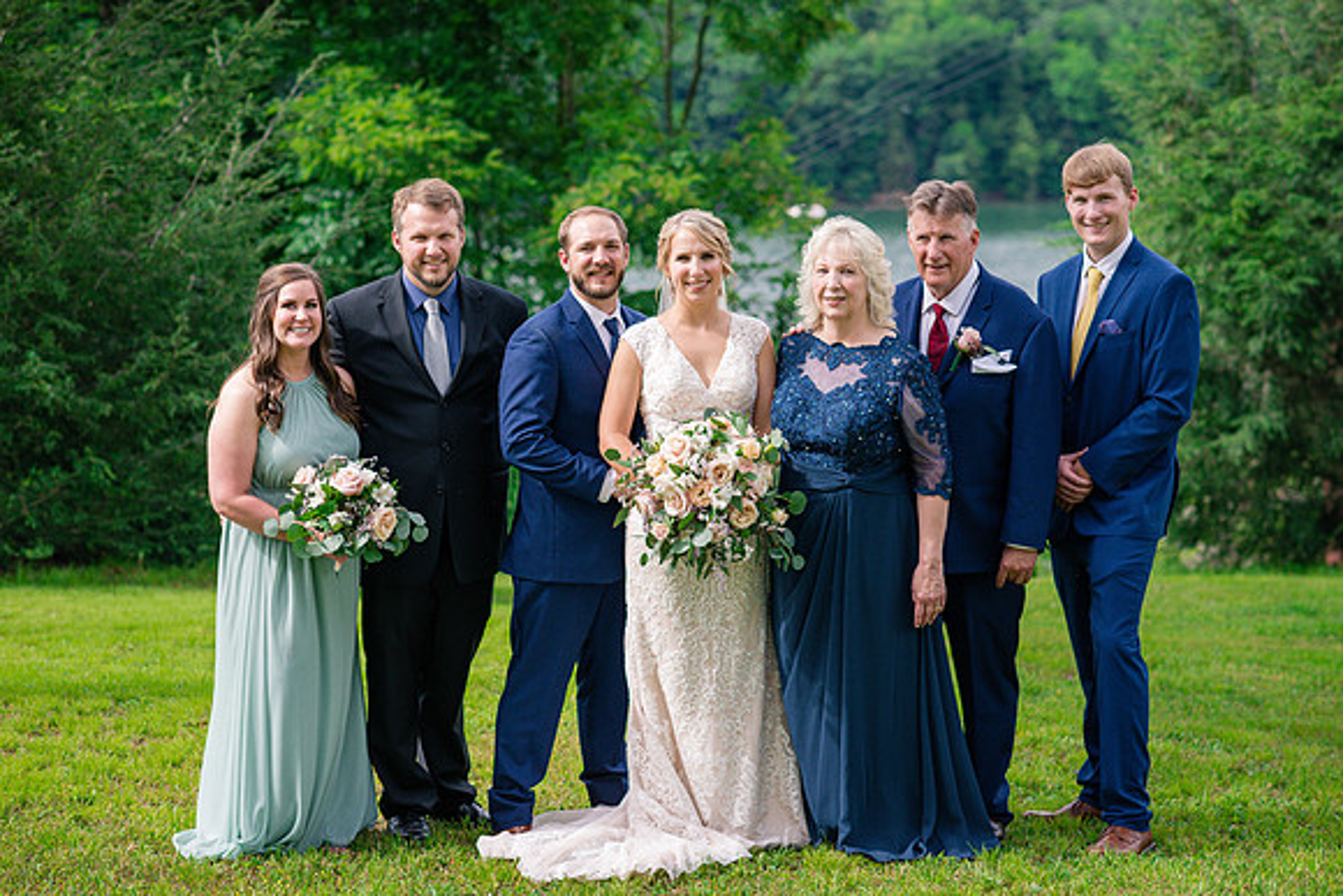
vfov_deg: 16.1
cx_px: 672
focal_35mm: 85
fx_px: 3172
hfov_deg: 23.9
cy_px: 448
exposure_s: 1/3200
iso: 500
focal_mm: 85
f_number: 3.2
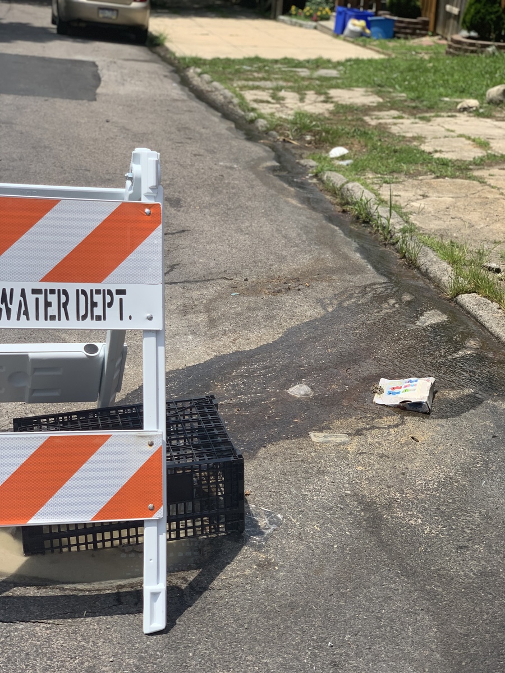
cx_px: 252
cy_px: 336
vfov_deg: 36.8
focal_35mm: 52
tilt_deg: -21.5
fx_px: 1011
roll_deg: -2.9
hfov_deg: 28.0
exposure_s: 1/1410
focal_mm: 6
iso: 16
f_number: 2.4
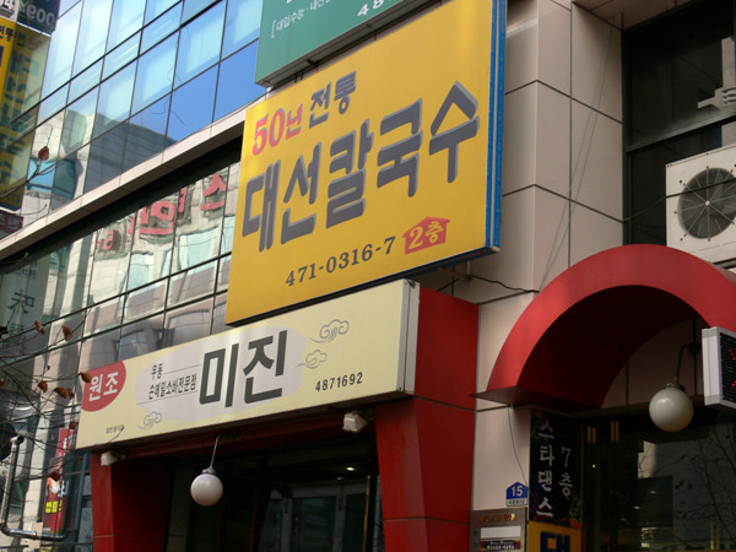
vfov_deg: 27.5
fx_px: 1127
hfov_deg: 36.2
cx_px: 368
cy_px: 276
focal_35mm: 53
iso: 80
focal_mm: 9.8
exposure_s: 1/125
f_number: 5
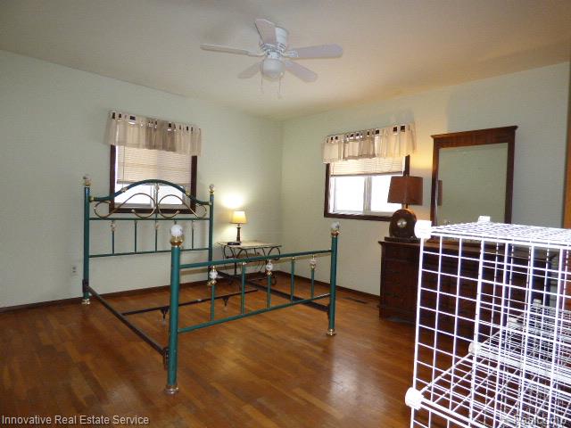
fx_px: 330
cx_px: 286
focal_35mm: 20
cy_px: 214
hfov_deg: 81.7
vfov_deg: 66.0
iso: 400
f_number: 2.8
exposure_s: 1/60
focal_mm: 3.58
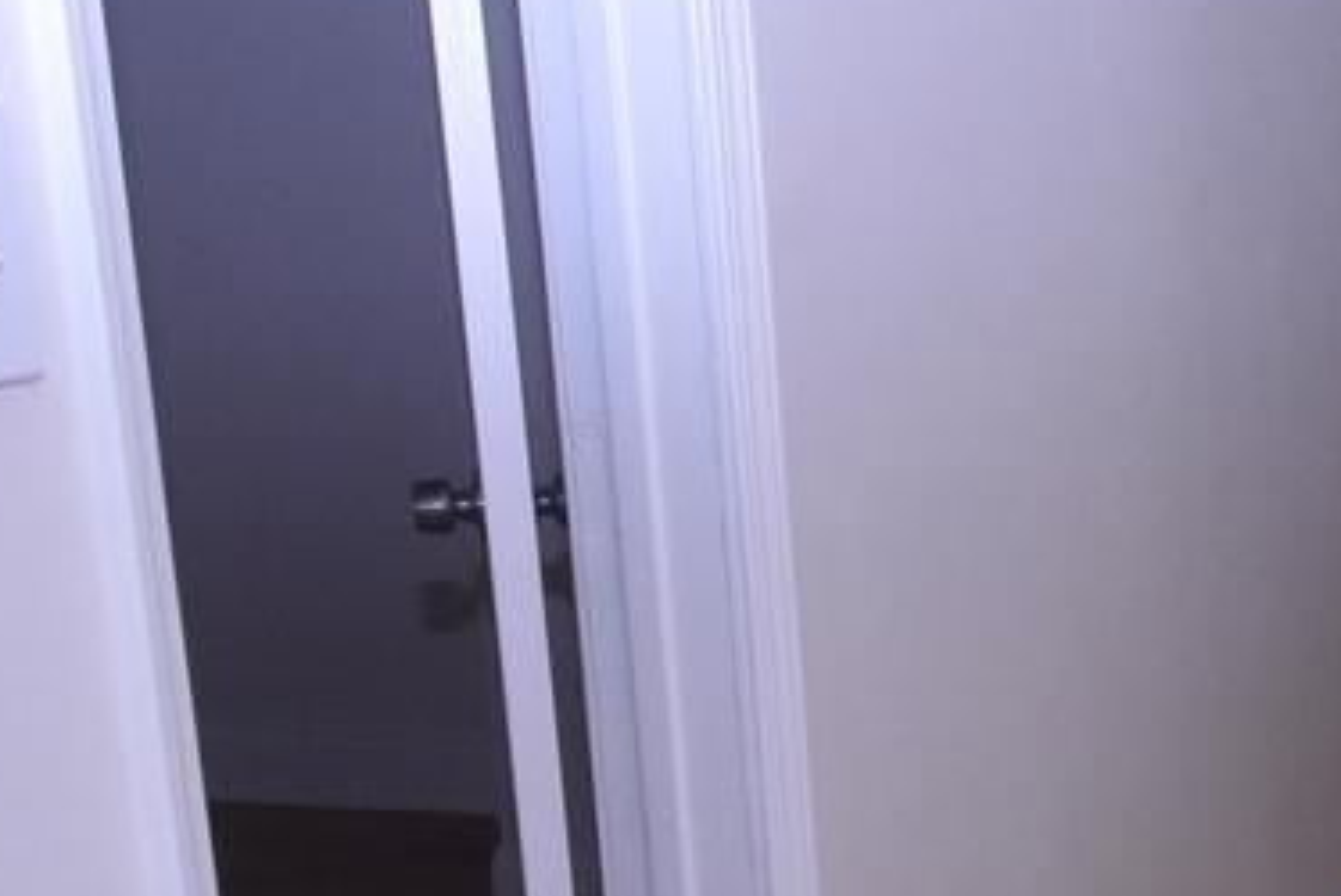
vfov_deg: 16.3
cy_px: 910
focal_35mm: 82
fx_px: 3057
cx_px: 1551
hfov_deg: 23.0
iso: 1000
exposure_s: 1/60
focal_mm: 10
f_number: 13
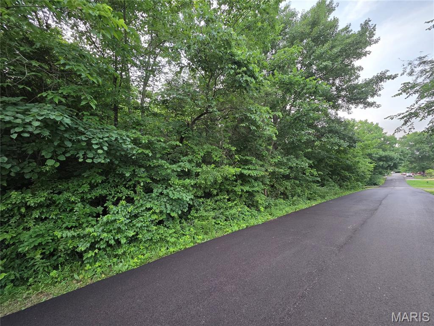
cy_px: 163
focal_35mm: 13
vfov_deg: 89.9
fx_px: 163
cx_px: 217
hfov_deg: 106.2
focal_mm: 2.2
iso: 250
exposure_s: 1/120
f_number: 1.9
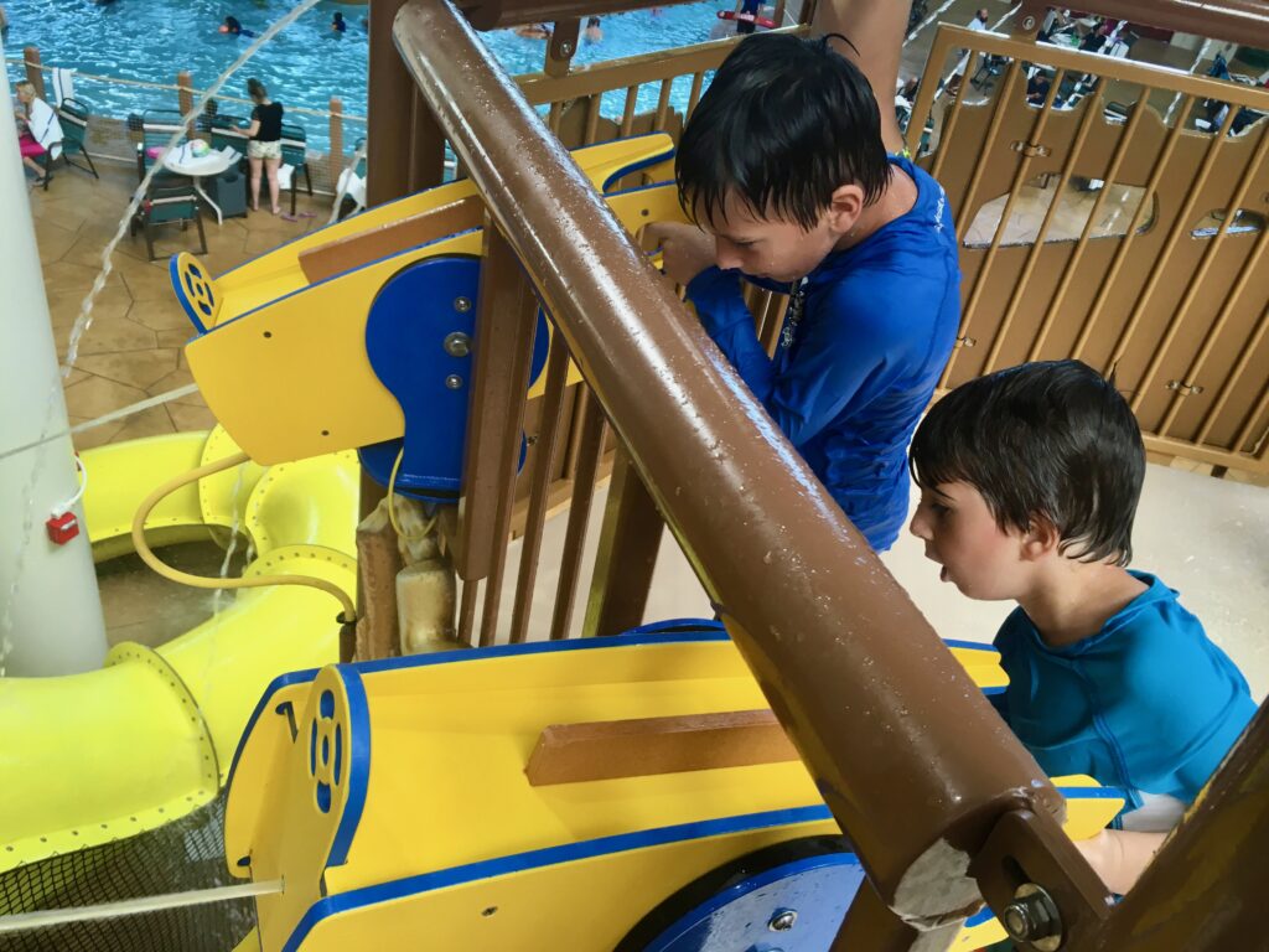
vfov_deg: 48.2
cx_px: 634
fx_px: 1063
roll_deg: -12.2
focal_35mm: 29
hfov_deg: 61.7
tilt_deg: -35.9
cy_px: 476
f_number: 2.2
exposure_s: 1/30
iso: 25
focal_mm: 4.15
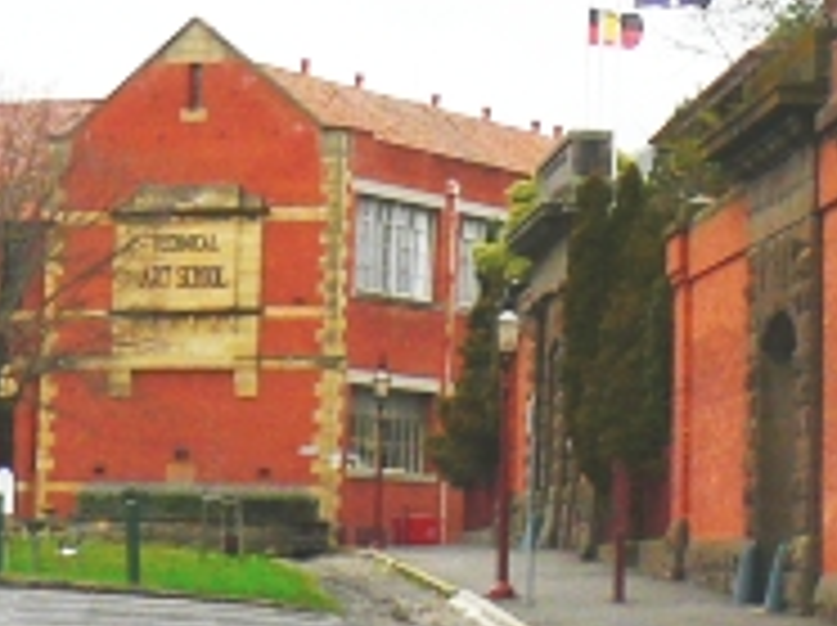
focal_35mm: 155
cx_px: 688
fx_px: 3743
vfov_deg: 9.2
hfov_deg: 12.7
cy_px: -437
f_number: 4.5
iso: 80
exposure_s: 1/400
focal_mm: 6
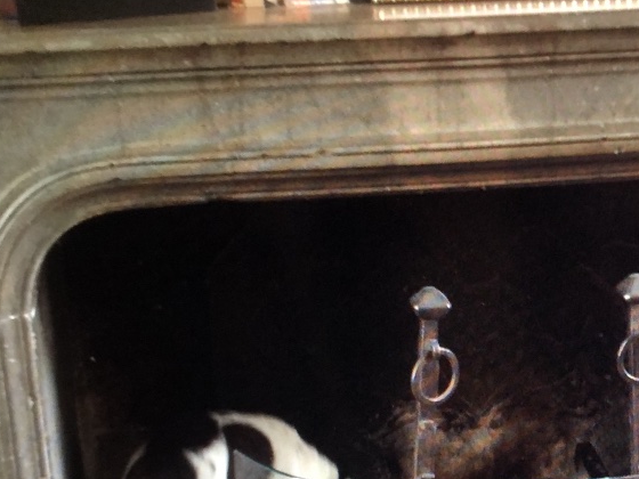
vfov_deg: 23.9
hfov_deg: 31.1
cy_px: 401
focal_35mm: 60
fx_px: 1108
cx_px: 542
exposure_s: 1/17
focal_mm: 4
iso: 64
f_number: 1.8
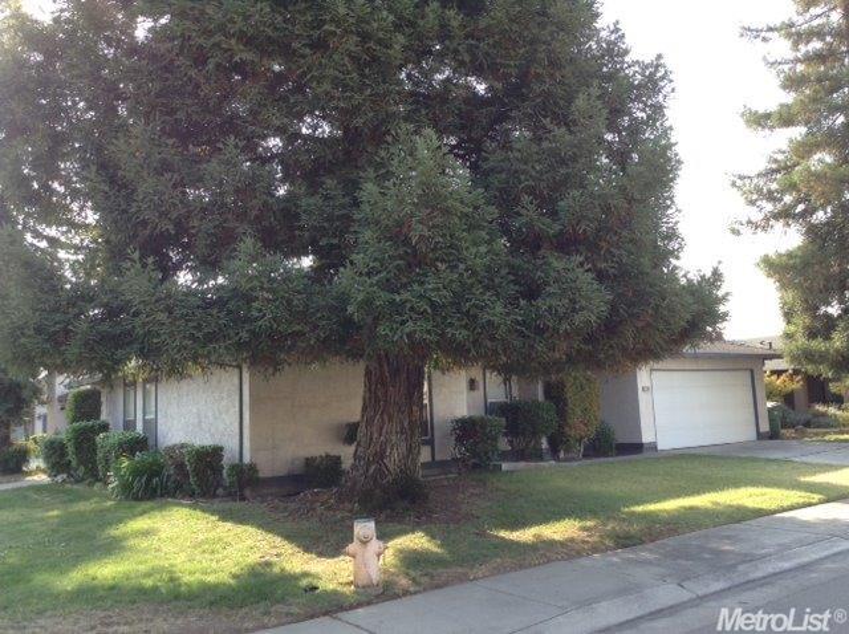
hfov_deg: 55.4
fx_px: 808
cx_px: 424
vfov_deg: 42.8
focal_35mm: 33
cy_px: 317
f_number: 2.4
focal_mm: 3.3
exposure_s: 1/160
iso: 32
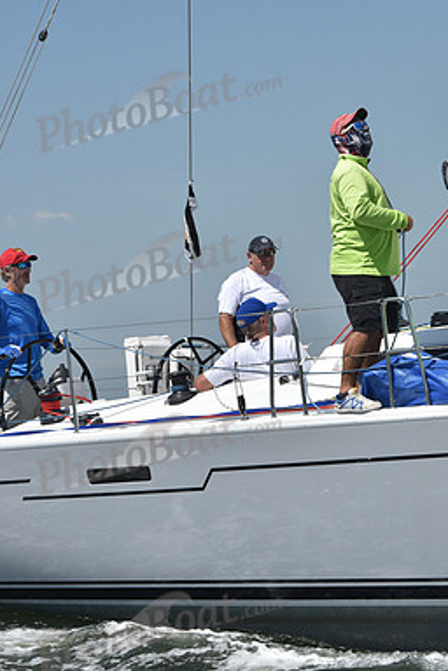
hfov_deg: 8.3
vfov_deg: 12.4
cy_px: 335
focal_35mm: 166
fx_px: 3098
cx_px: 374
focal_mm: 110
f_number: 9
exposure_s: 1/1250
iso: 250
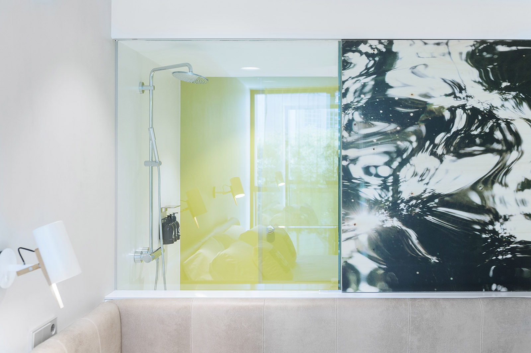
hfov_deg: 50.7
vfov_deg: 35.0
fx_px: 560
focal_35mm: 38
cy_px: 176
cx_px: 266
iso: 500
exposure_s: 1/60
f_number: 4
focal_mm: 38
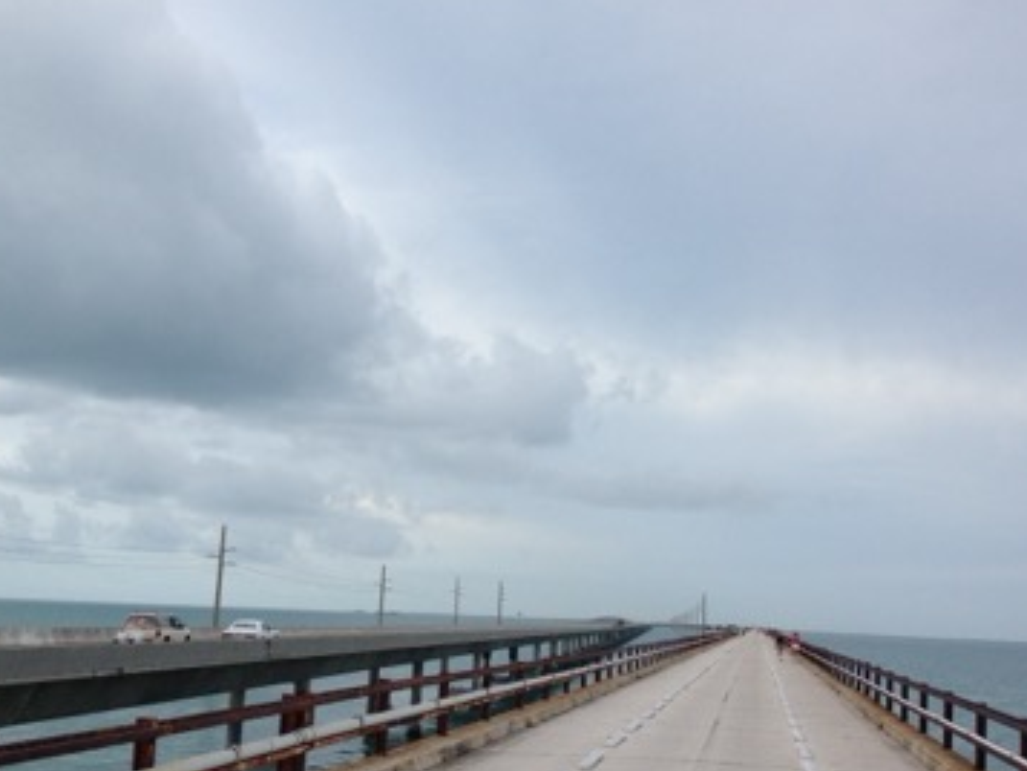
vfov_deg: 28.5
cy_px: 434
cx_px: 570
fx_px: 1514
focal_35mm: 51
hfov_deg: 37.4
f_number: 2.4
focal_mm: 4.28
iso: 64
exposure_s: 1/1255
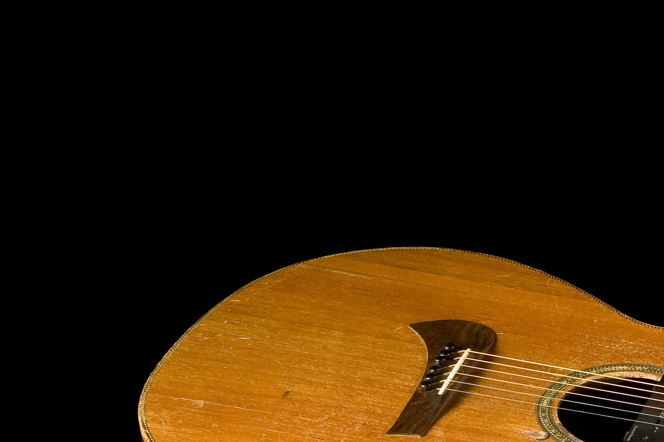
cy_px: 476
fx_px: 2507
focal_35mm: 136
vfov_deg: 10.0
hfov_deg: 14.5
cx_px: 831
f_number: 16
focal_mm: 50
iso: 400
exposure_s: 1/160
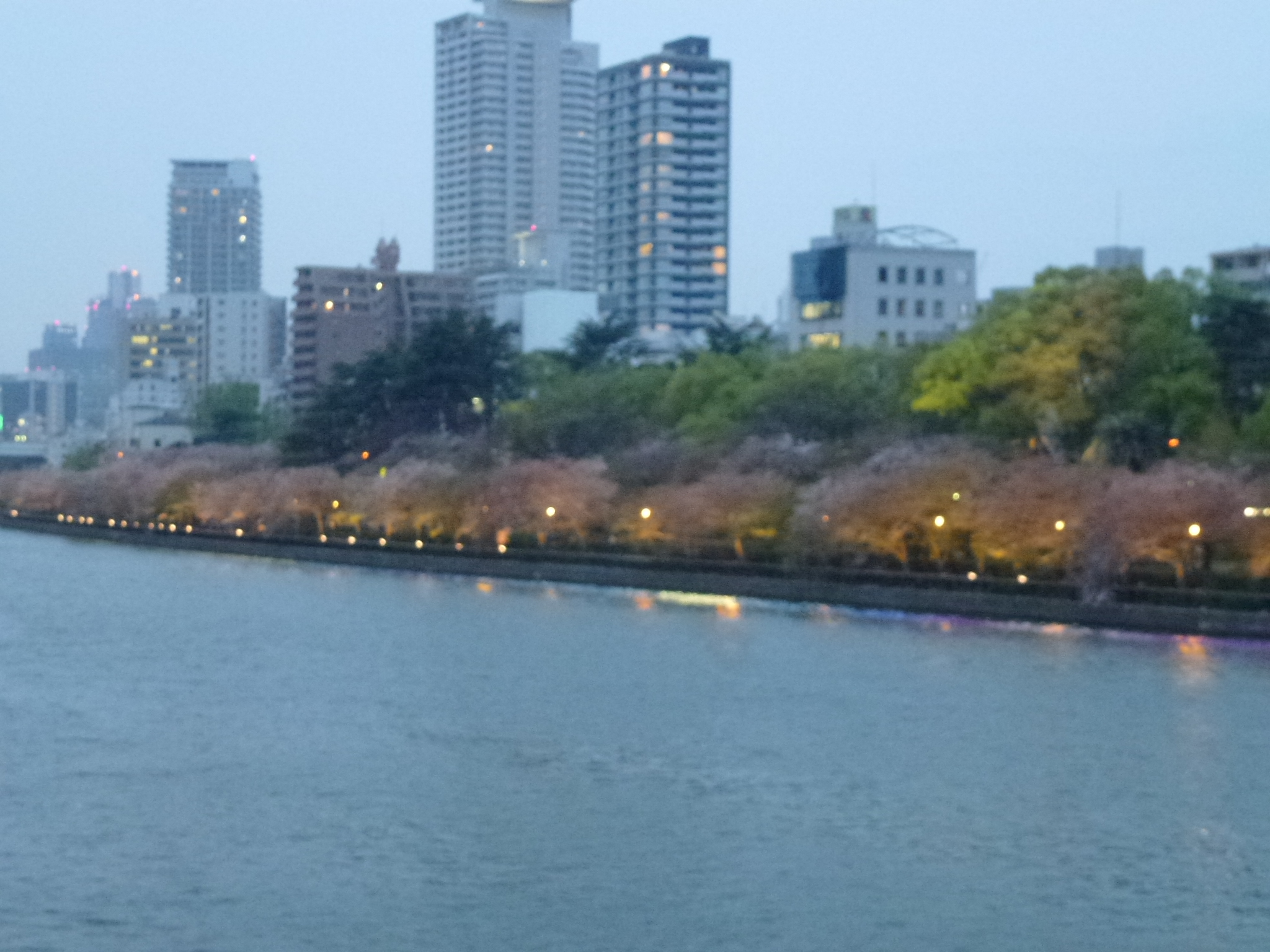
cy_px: 476
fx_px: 2605
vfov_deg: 20.7
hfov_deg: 27.4
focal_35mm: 71
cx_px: 635
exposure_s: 1/10
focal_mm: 12.7
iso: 800
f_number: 4.7
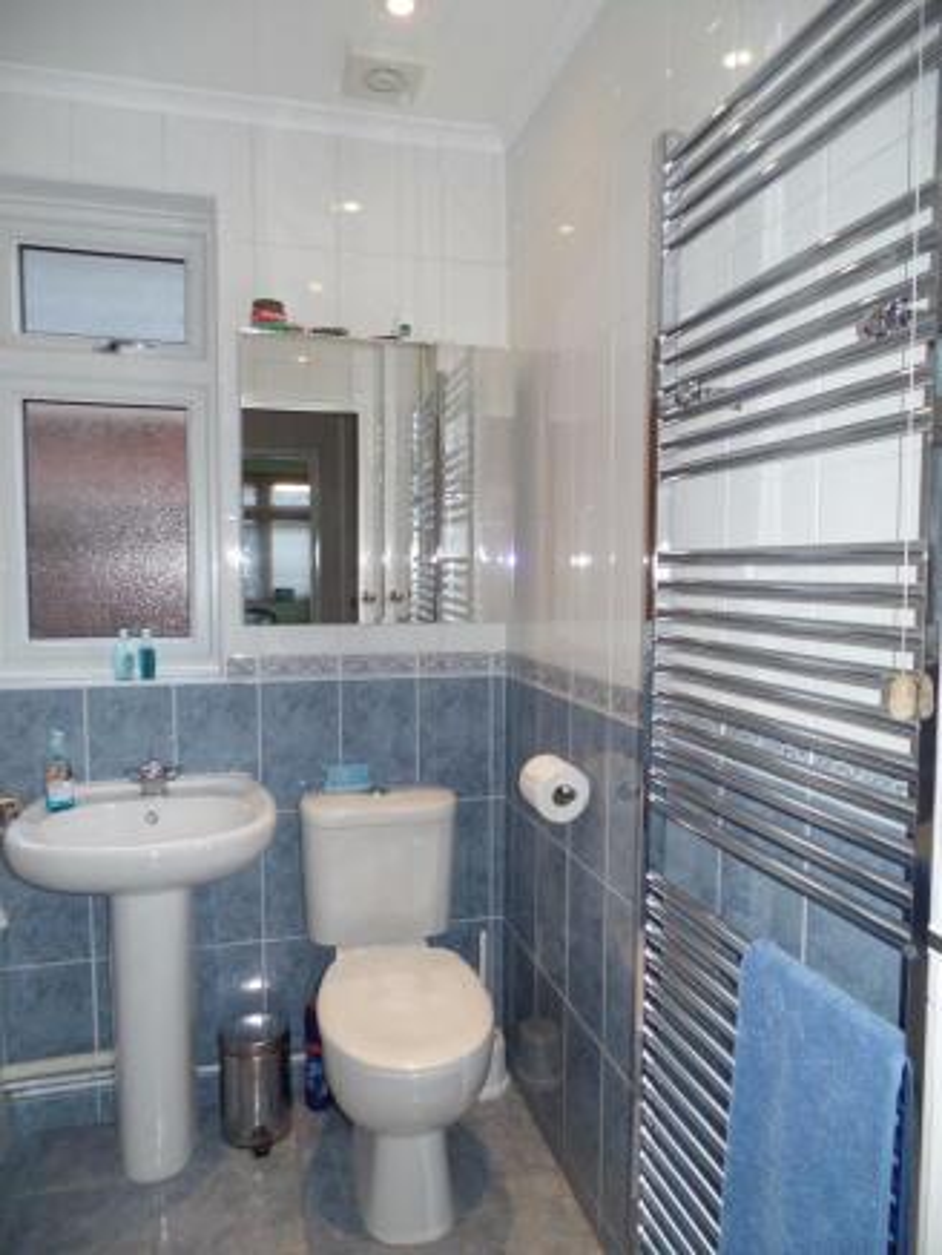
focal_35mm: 23
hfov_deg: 58.9
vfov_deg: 73.9
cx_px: 471
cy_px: 628
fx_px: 834
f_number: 2.8
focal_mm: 4.1
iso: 100
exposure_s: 1/30
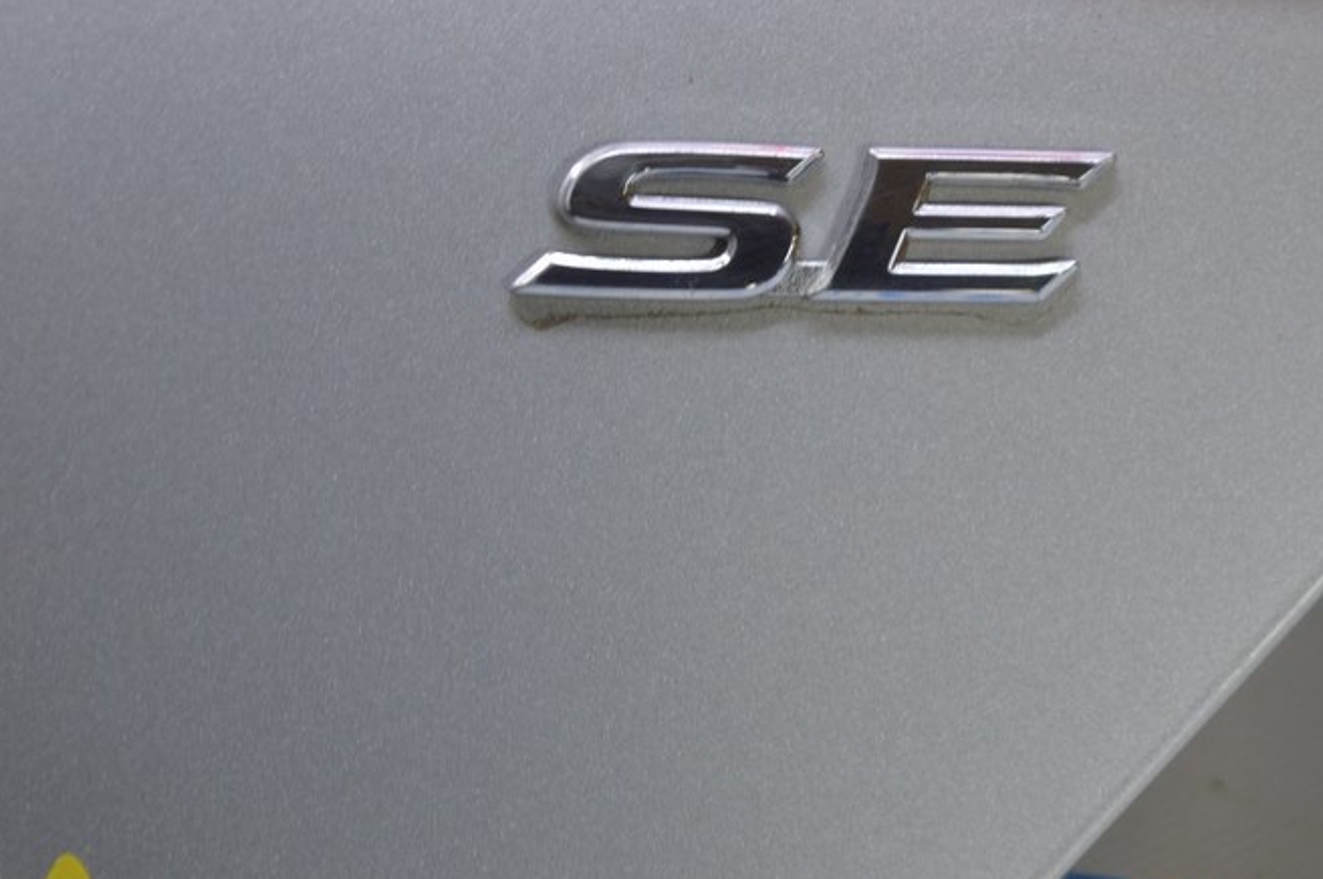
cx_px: 776
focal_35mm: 129
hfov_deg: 15.9
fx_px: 4728
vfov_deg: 10.6
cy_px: 233
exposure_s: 1/20
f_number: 5.6
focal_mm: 55
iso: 400
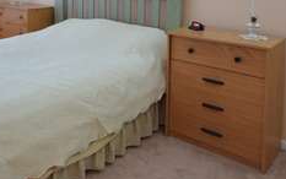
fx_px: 328
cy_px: -14
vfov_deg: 28.1
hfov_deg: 45.8
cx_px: 79
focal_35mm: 42
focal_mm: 10
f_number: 4
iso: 200
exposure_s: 1/6
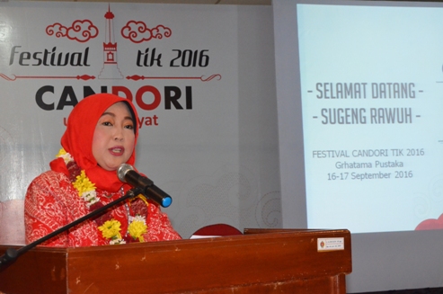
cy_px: 147
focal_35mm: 66
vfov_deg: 20.5
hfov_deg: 30.6
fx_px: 811
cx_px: 222
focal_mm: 44
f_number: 8
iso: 5000
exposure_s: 1/100
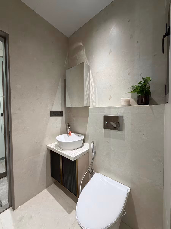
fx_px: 92
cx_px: 86
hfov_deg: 85.7
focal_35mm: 14
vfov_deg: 102.1
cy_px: 114
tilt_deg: -1.6
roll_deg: +1.1
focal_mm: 2.22
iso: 250
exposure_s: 1/121
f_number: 2.2
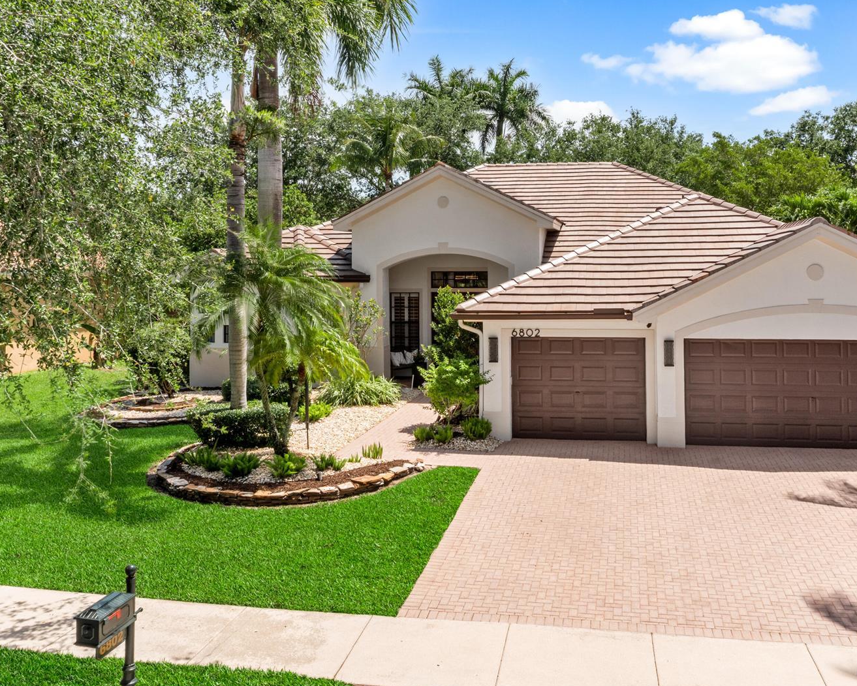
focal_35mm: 32
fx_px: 812
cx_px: 490
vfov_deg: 45.8
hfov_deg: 55.4
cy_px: 342
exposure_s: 1/240
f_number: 7.1
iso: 200
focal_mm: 10.26
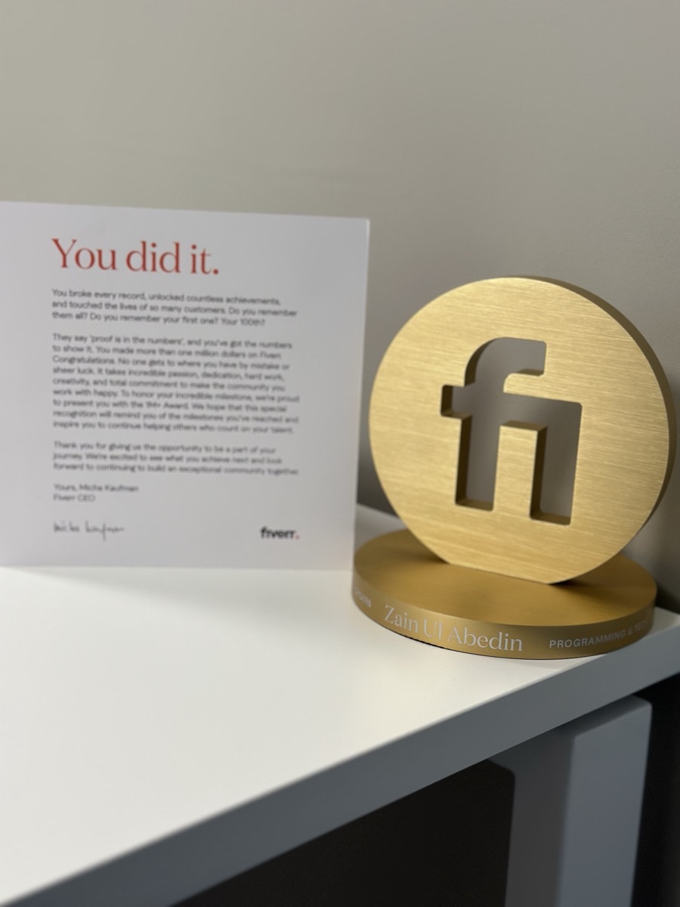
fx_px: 1257
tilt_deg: -14.9
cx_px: 340
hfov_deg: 30.3
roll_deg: -2.8
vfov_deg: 39.7
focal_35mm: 48
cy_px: 454
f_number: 1.78
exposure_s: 1/100
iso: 160
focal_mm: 6.86
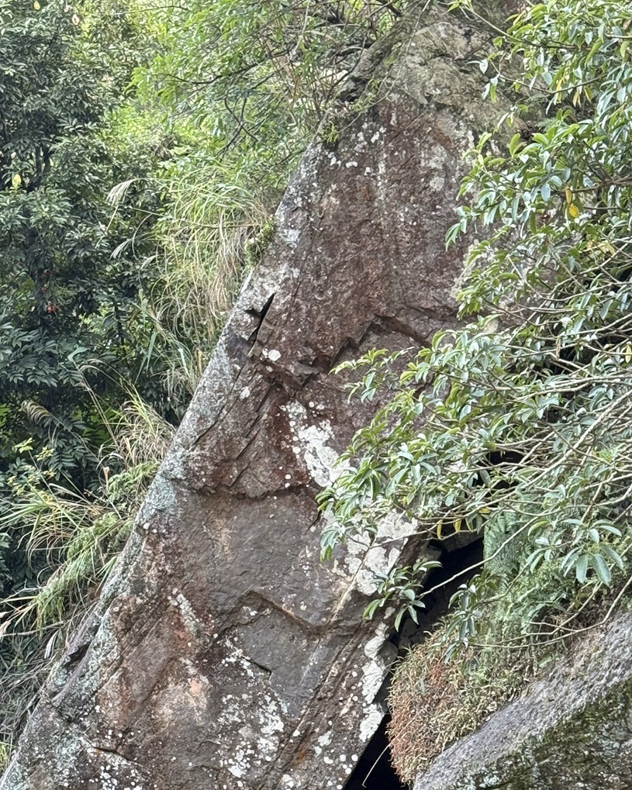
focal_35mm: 92
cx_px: 409
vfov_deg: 20.4
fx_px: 2151
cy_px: 722
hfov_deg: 16.7
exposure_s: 1/60
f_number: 1.78
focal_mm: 6.76
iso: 125
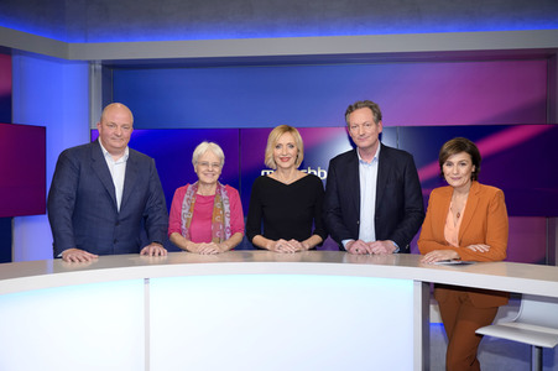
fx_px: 635
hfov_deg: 47.4
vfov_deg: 32.6
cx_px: 279
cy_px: 186
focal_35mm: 41
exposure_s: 1/125
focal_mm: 41
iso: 1600
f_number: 5
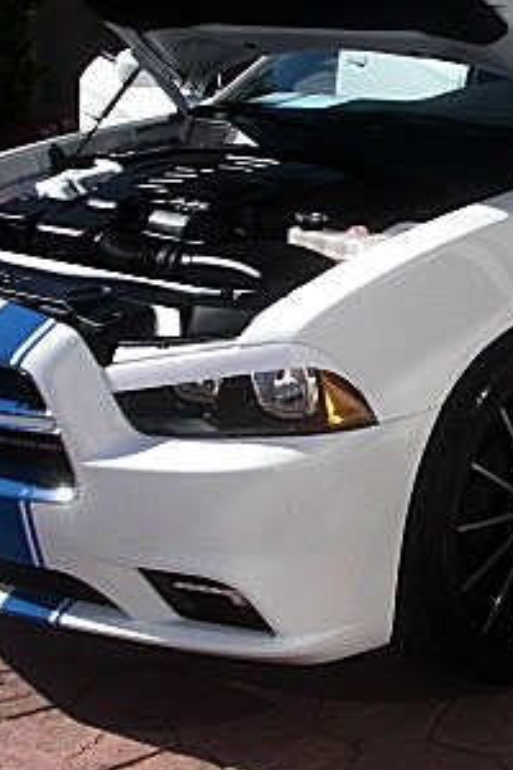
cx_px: 590
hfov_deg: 16.5
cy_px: 370
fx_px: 1710
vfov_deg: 25.4
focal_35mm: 80
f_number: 2.8
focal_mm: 6.3
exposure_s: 1/1000
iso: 50
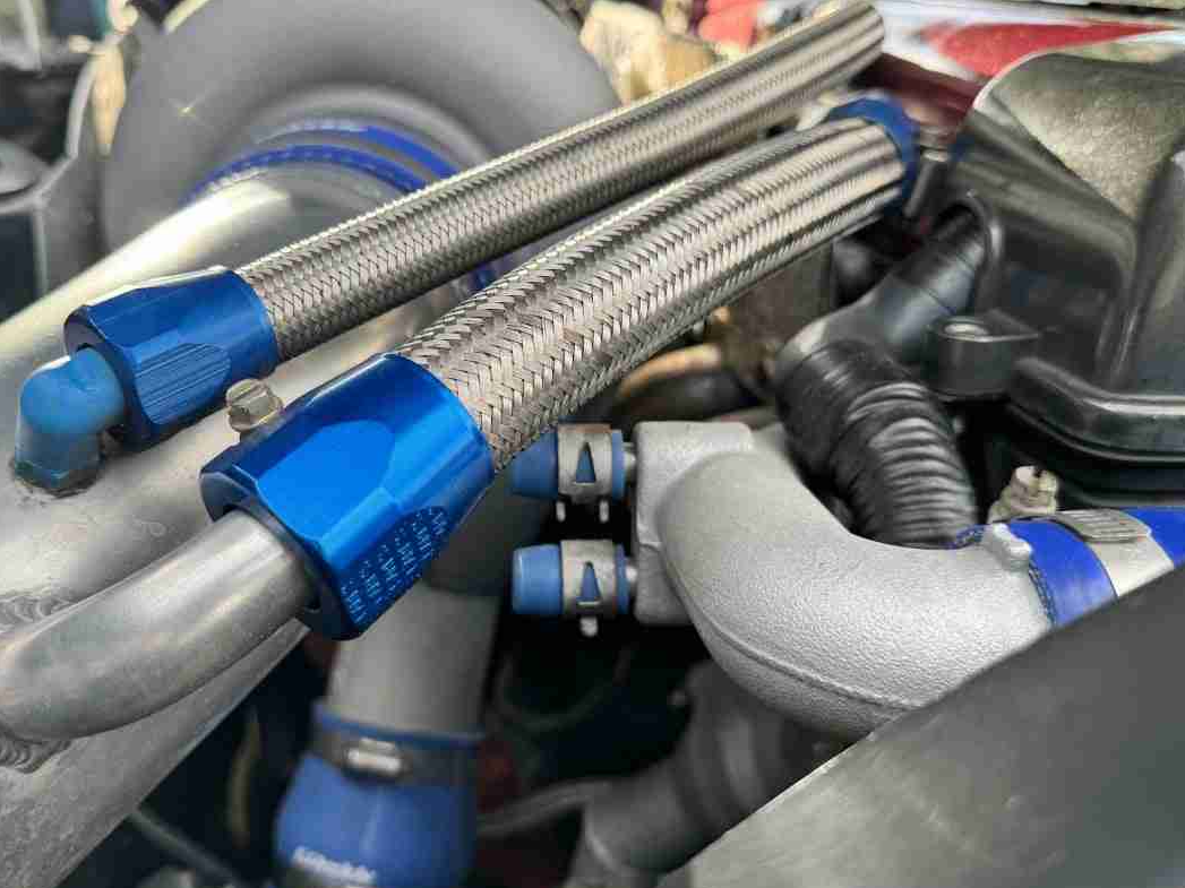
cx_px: 522
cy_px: 411
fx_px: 1130
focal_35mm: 33
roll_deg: -1.0
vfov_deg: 42.9
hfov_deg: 55.2
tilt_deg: -23.8
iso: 64
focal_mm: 6.86
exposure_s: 1/145
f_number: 1.78
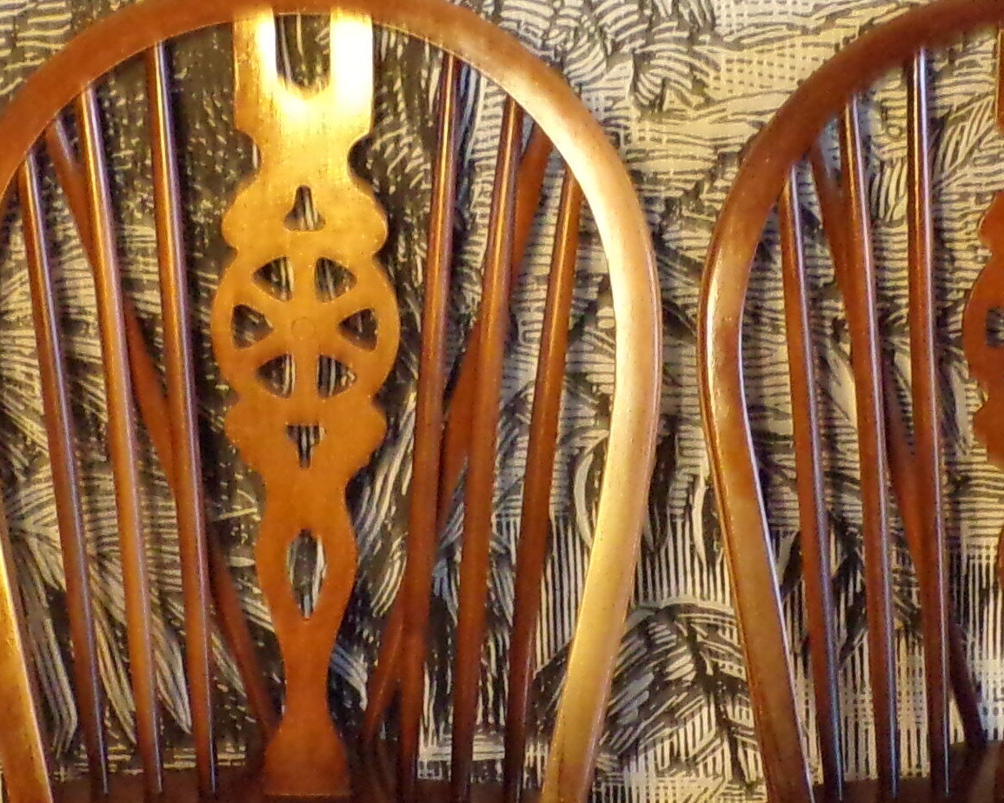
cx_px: 651
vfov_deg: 14.0
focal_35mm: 109
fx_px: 3239
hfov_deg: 17.6
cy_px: 756
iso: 400
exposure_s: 1/10
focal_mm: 5
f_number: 3.1
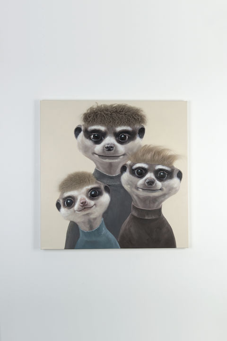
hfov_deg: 33.4
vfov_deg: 48.5
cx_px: 114
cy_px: 170
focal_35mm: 40
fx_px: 378
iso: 200
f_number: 14
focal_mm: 40
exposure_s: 1/80
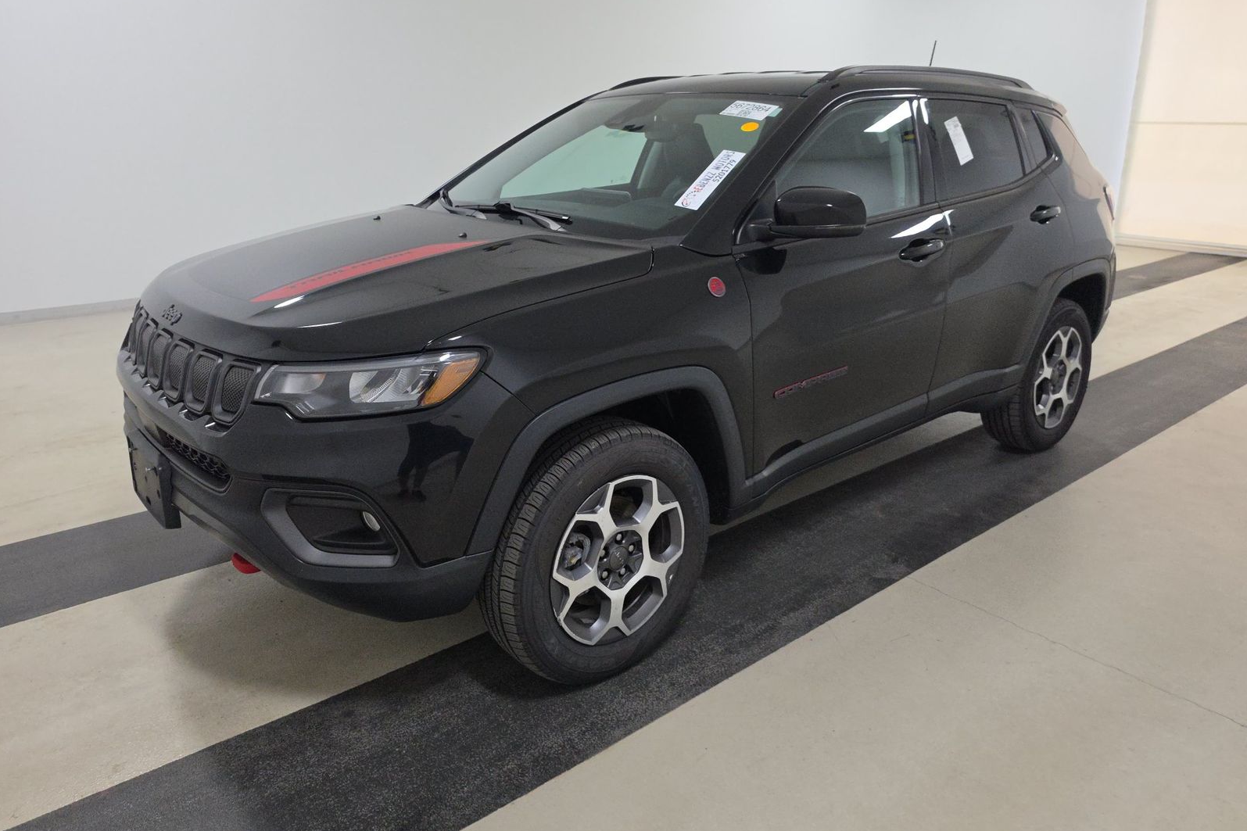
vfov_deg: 53.0
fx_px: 831
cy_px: 373
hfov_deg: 73.7
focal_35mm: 24
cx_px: 622
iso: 287
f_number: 1.4
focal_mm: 6.5
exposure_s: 1/100
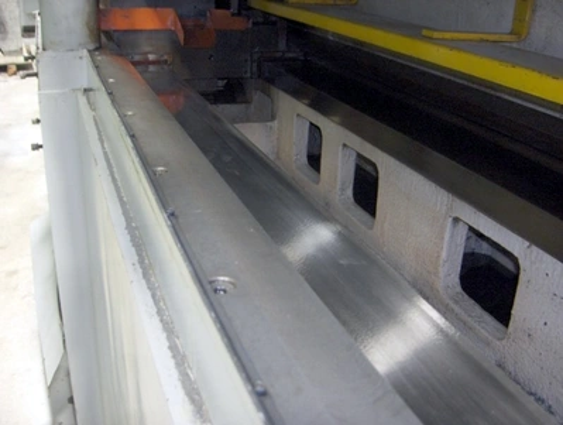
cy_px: 212
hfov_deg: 47.8
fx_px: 636
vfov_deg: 36.9
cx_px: 282
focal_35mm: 39
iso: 100
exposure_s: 1/3.47
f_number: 2.8
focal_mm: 8
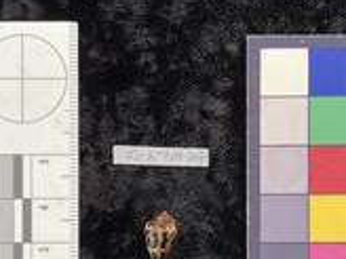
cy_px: 252
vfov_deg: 22.8
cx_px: 181
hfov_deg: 31.2
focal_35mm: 62
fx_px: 620
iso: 50
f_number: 1.8
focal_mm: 3
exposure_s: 1/50
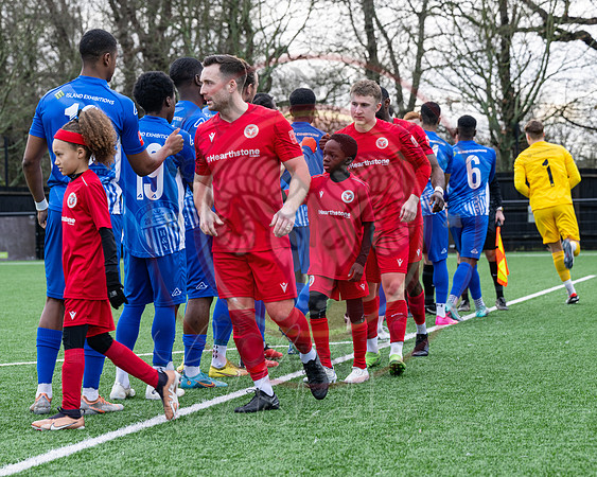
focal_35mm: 109
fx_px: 1926
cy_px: 244
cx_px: 229
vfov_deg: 14.1
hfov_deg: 17.6
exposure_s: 1/250
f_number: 5
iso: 250
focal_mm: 89
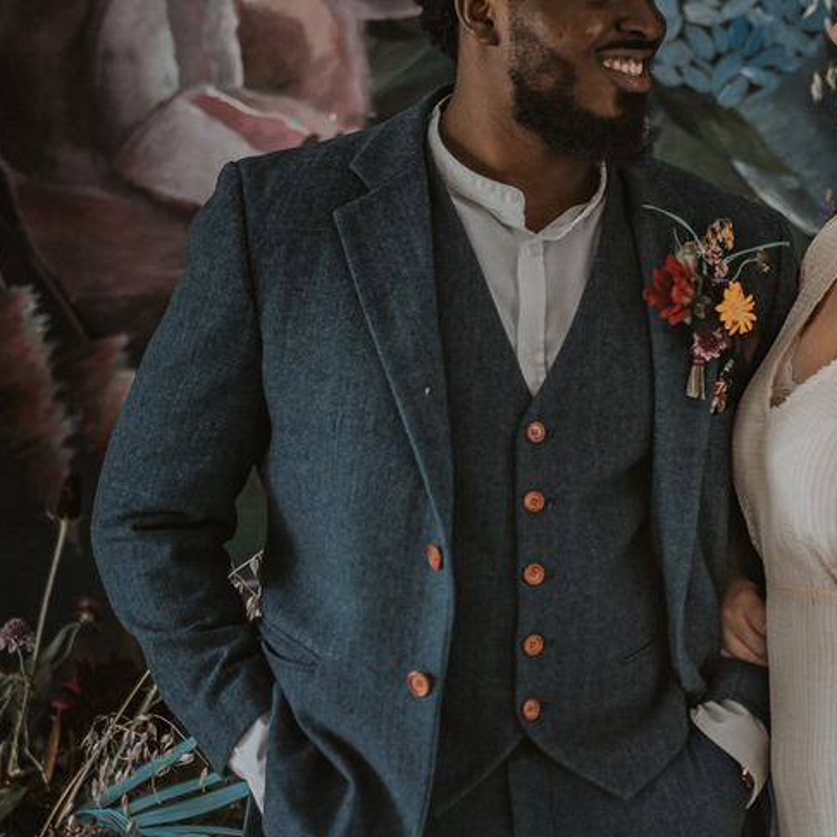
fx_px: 6100
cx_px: 703
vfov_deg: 7.8
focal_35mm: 223
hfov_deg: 7.8
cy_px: 768
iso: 800
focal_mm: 85
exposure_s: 1/640
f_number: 1.4
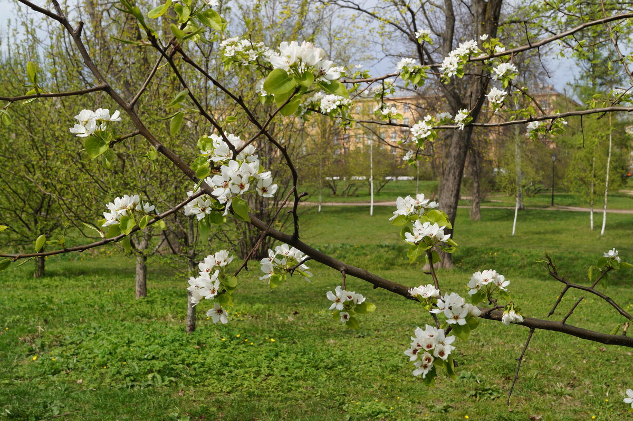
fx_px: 738
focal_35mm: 42
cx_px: 316
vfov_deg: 31.9
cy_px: 210
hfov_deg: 46.4
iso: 100
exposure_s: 1/125
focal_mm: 28
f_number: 10
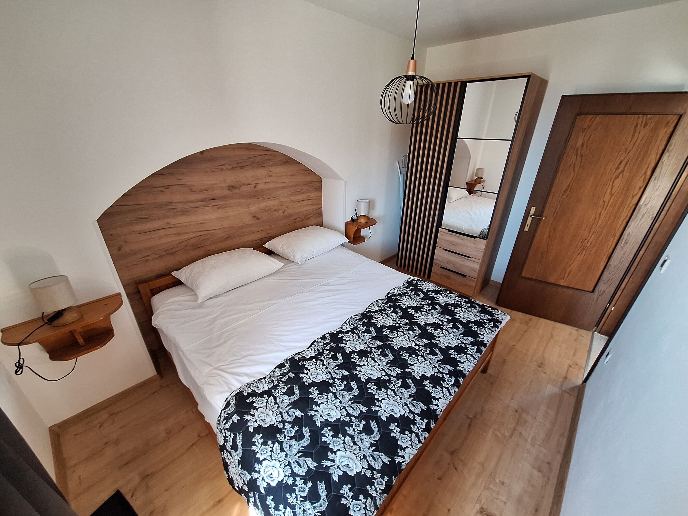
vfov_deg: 89.9
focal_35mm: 13
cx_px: 344
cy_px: 258
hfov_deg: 106.2
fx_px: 258
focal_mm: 1.74
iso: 200
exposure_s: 1/50
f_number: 2.2
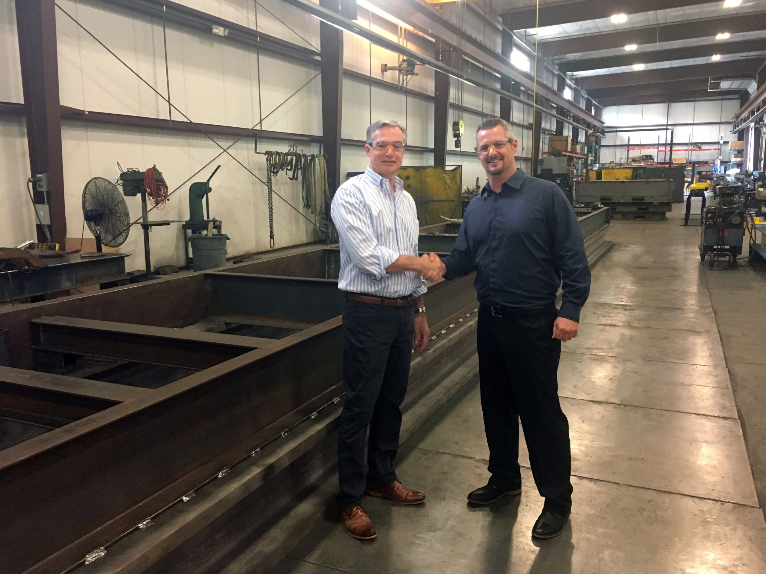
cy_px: 287
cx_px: 383
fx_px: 642
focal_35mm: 29
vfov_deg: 48.2
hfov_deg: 61.7
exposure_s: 1/24
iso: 200
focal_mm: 4.15
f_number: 2.2
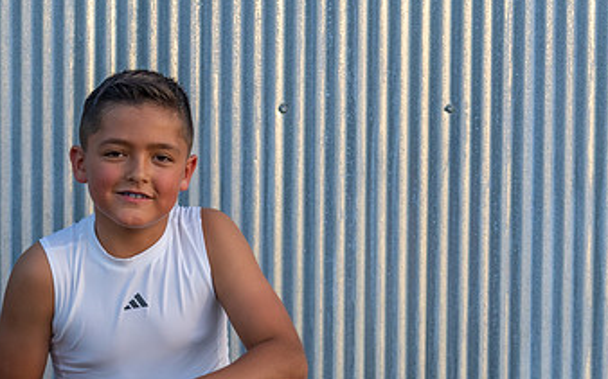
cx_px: 110
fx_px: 3197
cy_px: 424
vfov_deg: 6.8
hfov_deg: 10.8
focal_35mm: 193
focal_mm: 80
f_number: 2.8
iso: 500
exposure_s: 1/1000
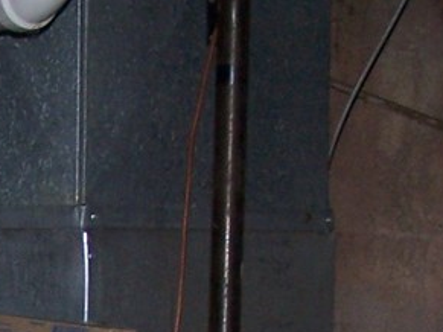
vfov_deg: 7.6
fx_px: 2405
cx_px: -96
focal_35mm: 188
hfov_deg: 10.3
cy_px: 602
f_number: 2.8
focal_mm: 6.3
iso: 140
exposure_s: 1/60
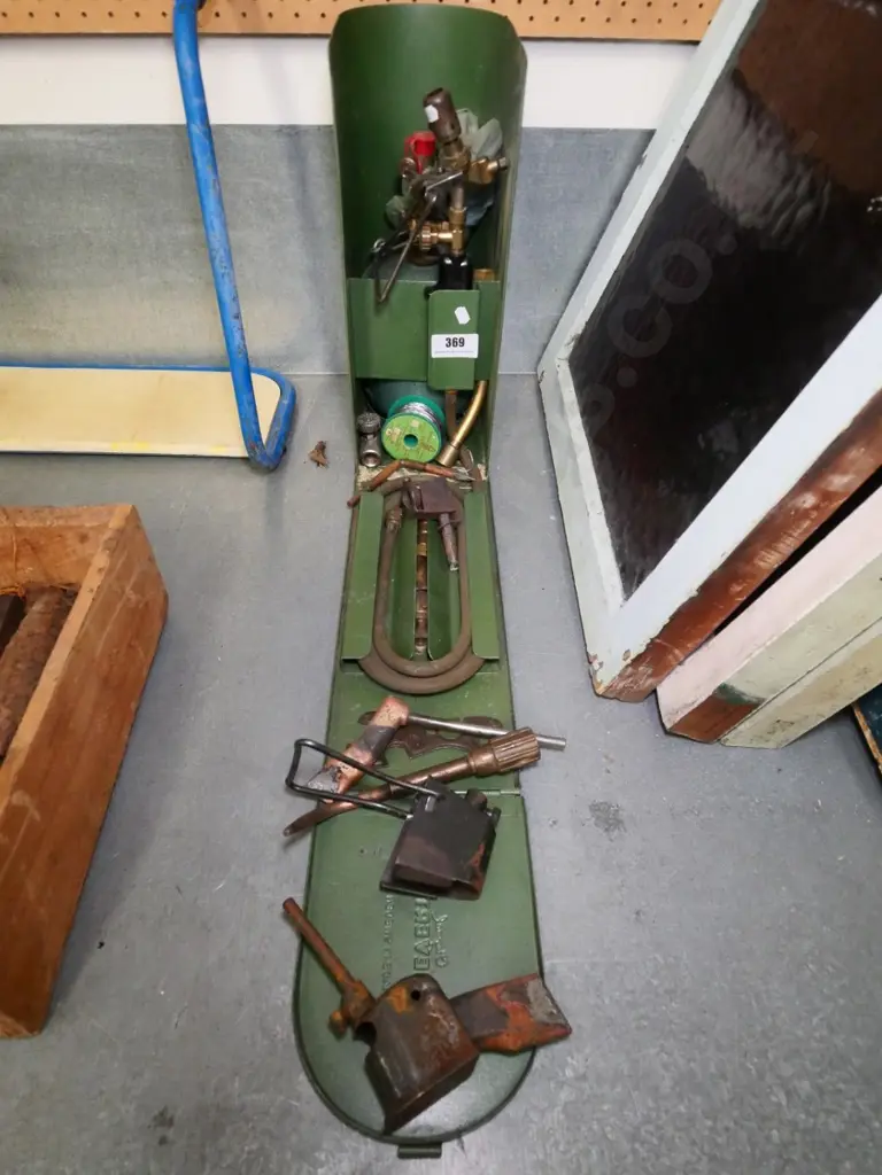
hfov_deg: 66.0
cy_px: 588
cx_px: 441
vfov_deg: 81.7
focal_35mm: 20
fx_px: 679
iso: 3200
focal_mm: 10
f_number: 4.5
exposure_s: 1/320
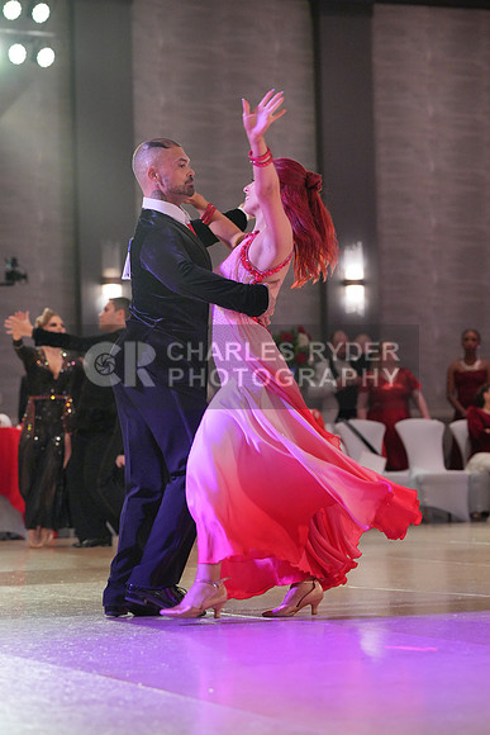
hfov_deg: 12.5
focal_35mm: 110
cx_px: 245
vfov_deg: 18.6
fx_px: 2244
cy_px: 368
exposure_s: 1/400
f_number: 4
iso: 4000
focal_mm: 110
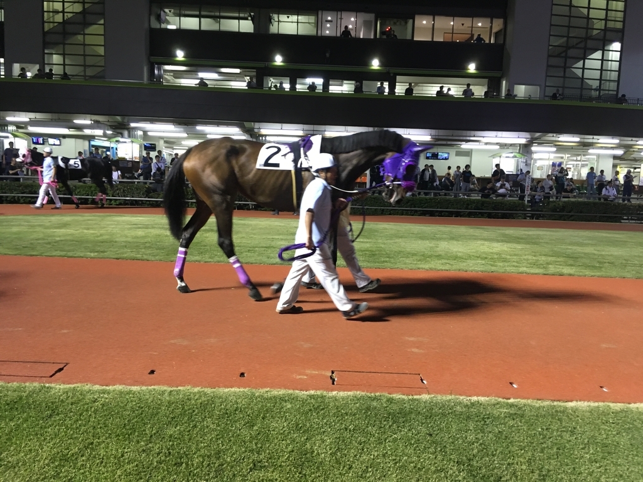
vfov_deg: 48.2
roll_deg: -2.4
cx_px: 322
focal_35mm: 29
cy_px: 241
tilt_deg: -6.6
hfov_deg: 61.7
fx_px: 539
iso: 125
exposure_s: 1/30
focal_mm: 4.15
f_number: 2.2
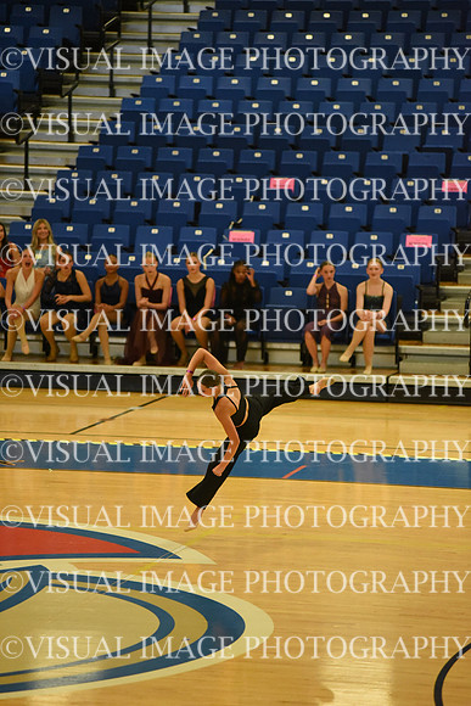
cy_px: 353
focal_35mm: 200
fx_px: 3922
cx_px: 236
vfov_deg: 10.3
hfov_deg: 6.9
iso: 8000
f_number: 2.8
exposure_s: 1/1000
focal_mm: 200
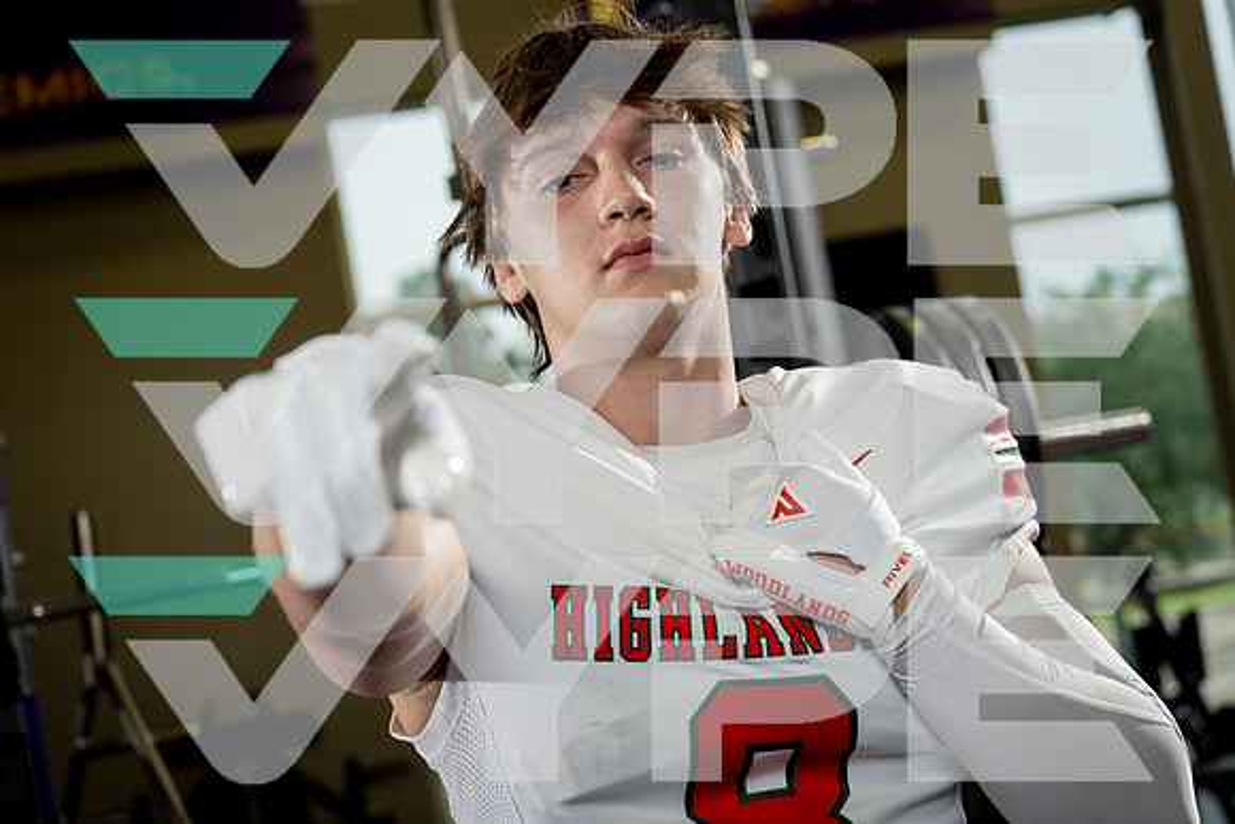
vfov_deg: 19.5
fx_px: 2402
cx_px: 618
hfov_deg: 28.8
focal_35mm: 70
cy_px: 412
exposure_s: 1/250
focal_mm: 70
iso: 640
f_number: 4.5
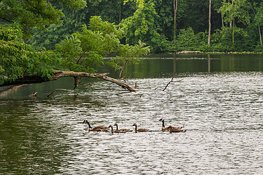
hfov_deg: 13.4
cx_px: 71
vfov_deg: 9.0
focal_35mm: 153
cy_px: 83
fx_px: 1118
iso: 200
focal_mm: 100
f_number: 8
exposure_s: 1/200
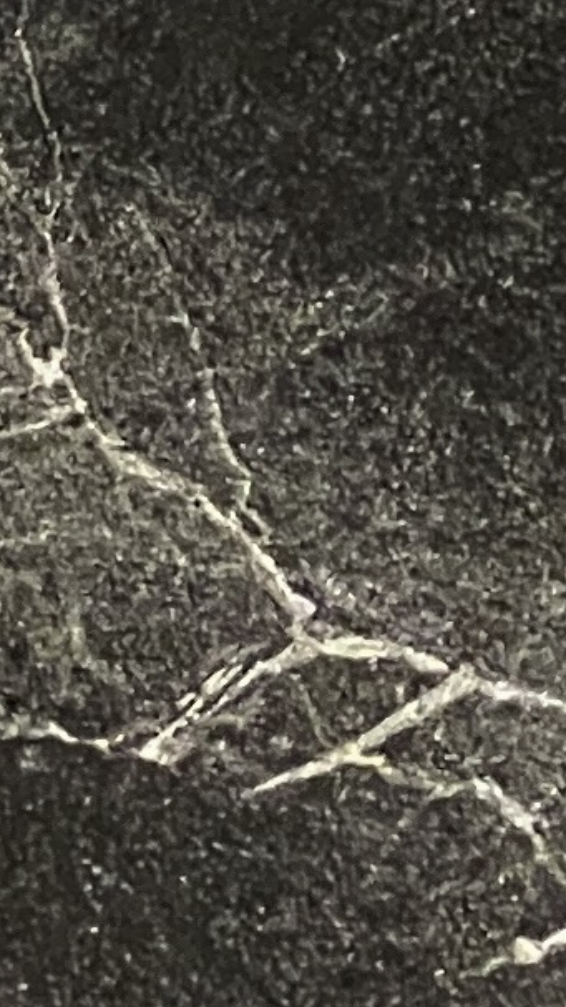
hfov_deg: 3.1
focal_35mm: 377
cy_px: -1108
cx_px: 2055
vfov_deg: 5.6
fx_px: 10056
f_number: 2
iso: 800
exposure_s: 1/30
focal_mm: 6
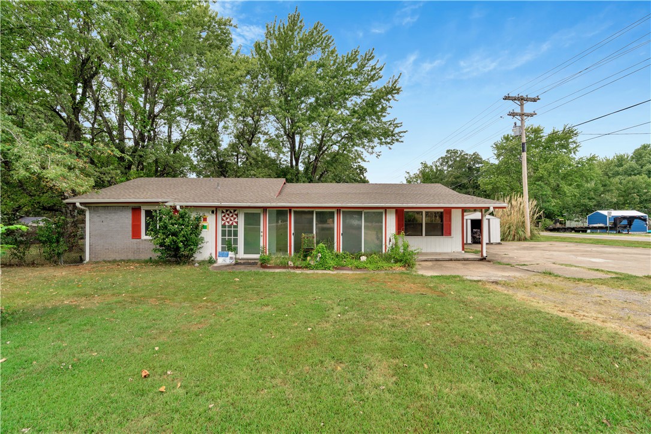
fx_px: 289
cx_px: 326
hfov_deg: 96.7
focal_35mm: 16
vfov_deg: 73.7
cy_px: 217
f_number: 7.1
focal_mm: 16
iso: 80
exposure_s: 1/60
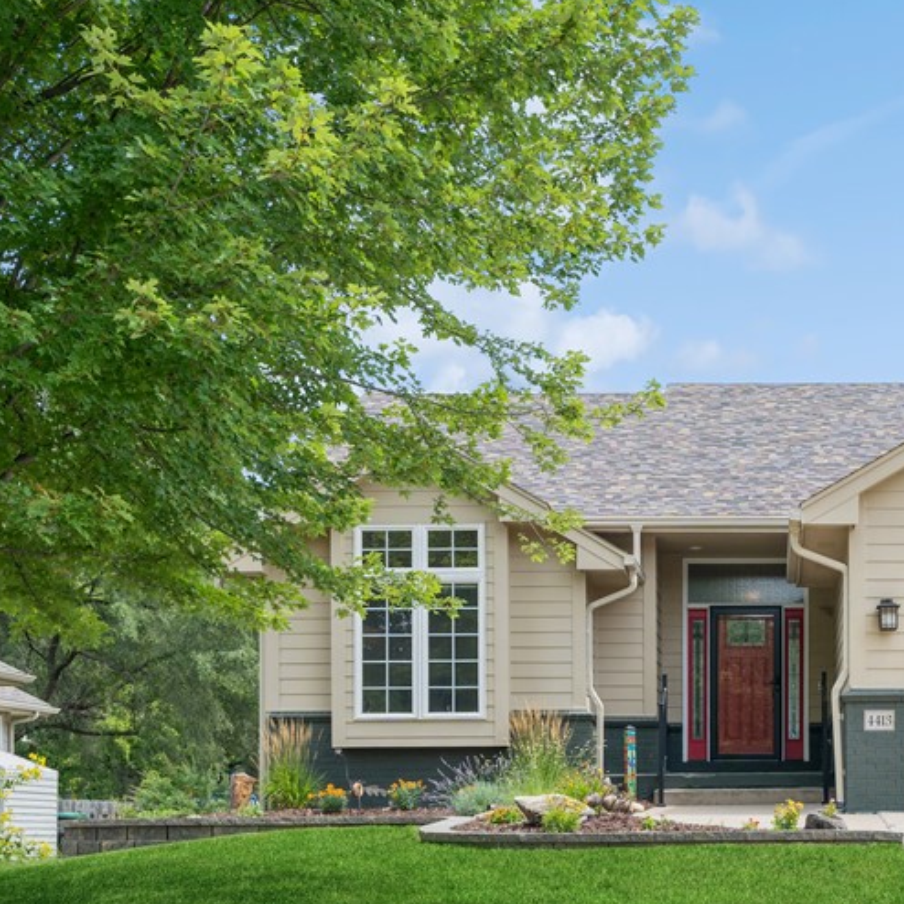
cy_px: 392
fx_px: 1655
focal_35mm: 56
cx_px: 831
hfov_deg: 29.2
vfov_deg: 30.5
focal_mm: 30
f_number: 8
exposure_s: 1/160
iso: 200
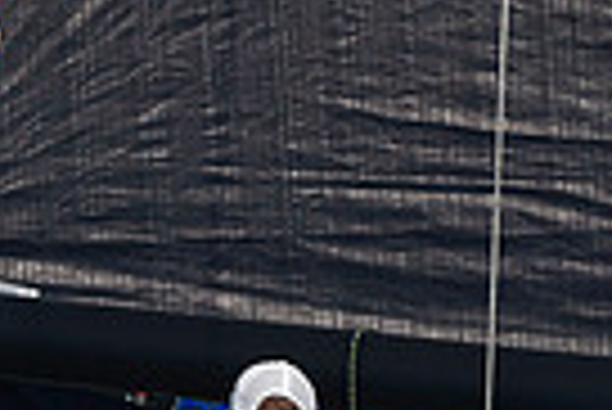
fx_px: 10194
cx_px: -117
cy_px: 689
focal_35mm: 599
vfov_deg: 2.3
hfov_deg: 3.4
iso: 320
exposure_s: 1/3200
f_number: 5
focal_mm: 135
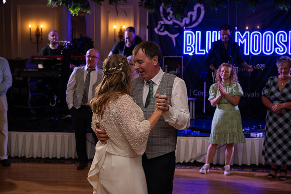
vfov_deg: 24.2
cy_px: 97
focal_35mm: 56
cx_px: 146
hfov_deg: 35.6
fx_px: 453
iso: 500
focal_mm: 56
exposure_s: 1/160
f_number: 3.5
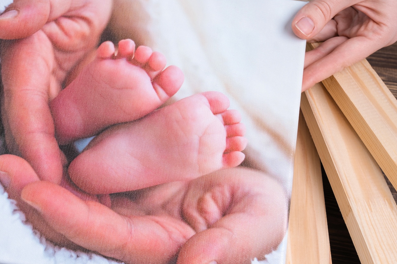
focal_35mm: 56
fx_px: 617
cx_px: 113
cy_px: 177
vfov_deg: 24.1
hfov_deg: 35.1
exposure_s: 1/160
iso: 200
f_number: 8
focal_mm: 34
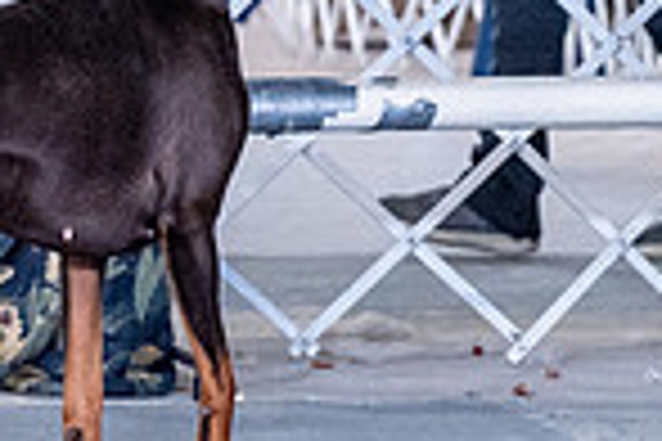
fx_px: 9911
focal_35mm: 539
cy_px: -223
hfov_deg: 3.8
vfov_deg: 2.5
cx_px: -140
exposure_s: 1/320
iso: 6400
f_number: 5
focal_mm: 137
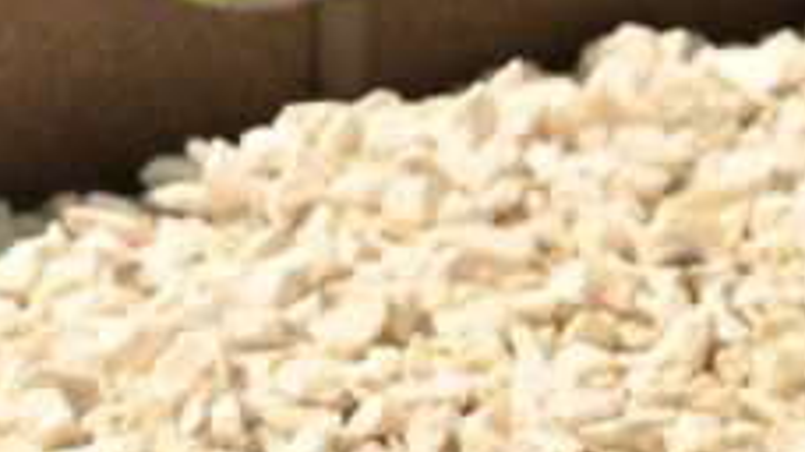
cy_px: -90
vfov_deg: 2.2
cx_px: -1370
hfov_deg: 3.8
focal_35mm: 562
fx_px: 11990
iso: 100
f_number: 5
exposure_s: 1/400
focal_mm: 85
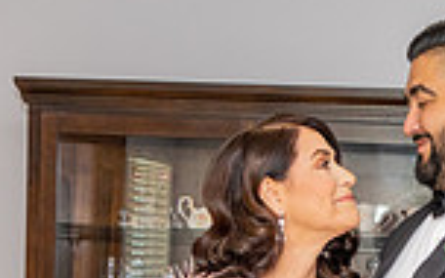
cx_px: 354
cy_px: 496
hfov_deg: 17.2
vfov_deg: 10.3
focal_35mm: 120
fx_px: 1455
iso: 640
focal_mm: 24
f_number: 4
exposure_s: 1/160
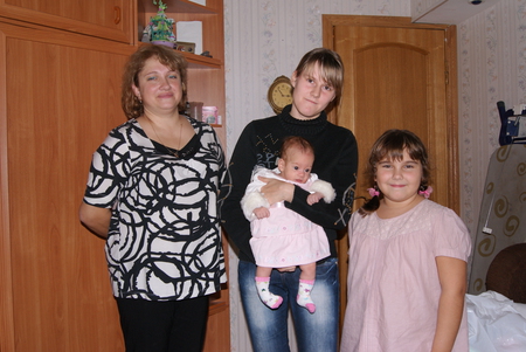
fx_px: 483
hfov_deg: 57.2
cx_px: 263
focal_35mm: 33
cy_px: 176
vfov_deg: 40.1
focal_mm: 22
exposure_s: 1/60
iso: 400
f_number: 5.6
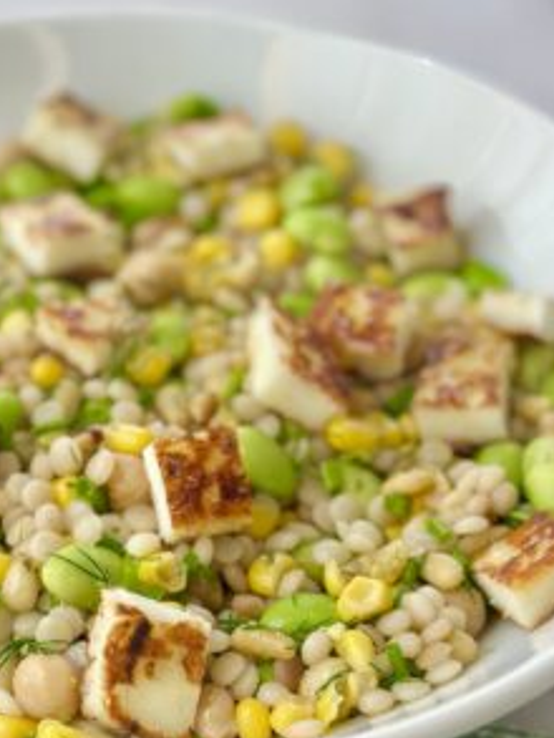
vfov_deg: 23.8
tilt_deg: -41.4
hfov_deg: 17.9
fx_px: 1749
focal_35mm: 82
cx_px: 160
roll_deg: -0.8
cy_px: 383
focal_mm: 6.86
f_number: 1.78
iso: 80
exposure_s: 1/1019
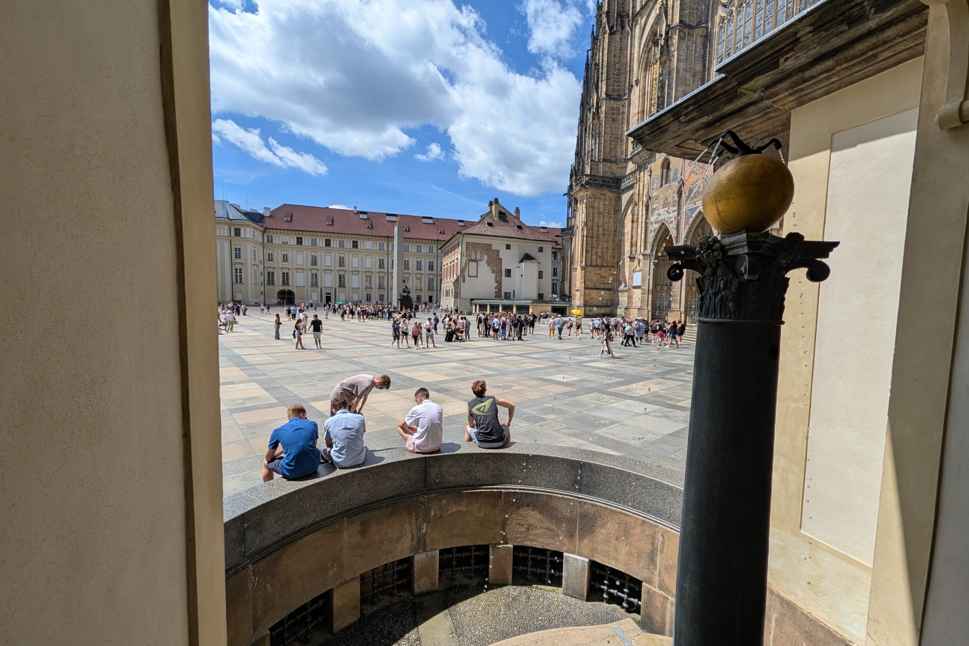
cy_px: 334
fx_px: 350
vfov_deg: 85.4
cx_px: 500
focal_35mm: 13
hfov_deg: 108.3
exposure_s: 1/3906
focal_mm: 2.02
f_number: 1.7
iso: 54
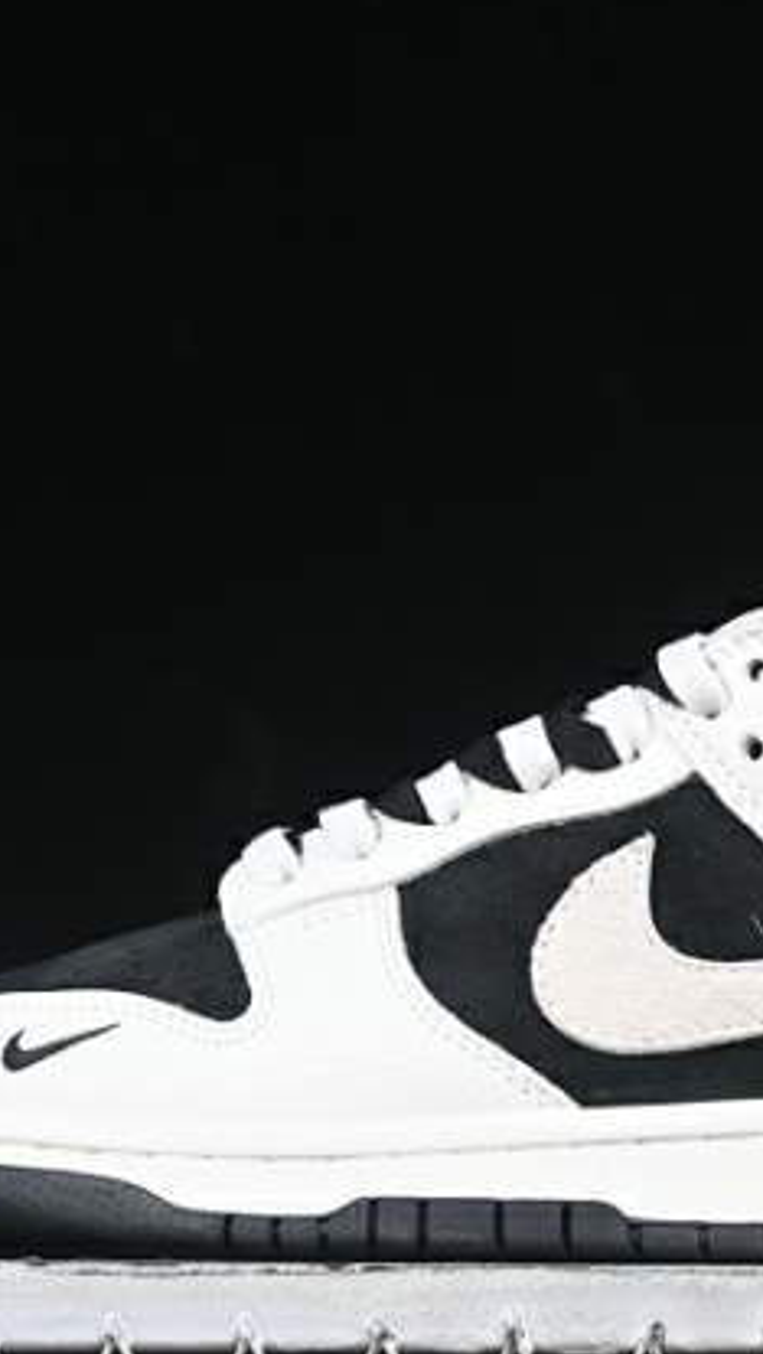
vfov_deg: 15.5
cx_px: 659
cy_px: 773
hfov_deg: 8.8
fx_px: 4954
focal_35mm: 138
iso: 160
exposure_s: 1/60
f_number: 6.3
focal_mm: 50
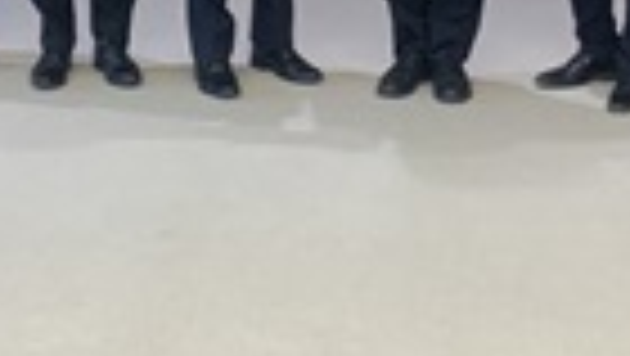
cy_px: -180
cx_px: 324
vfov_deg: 10.3
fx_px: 1906
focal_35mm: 114
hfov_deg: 18.8
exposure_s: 1/50
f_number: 1.8
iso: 40
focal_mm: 3
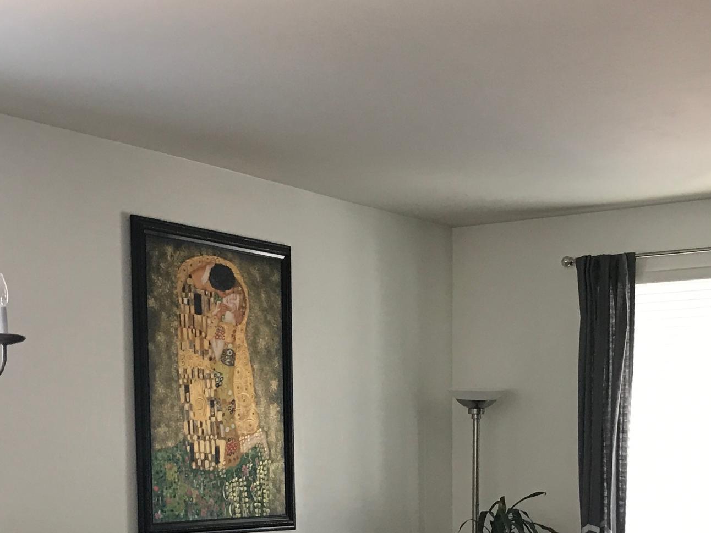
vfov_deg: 21.6
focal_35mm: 65
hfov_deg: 29.8
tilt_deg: -4.2
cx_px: 390
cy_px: 557
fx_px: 1335
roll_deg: -0.4
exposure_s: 1/17
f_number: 1.8
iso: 40
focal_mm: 3.99
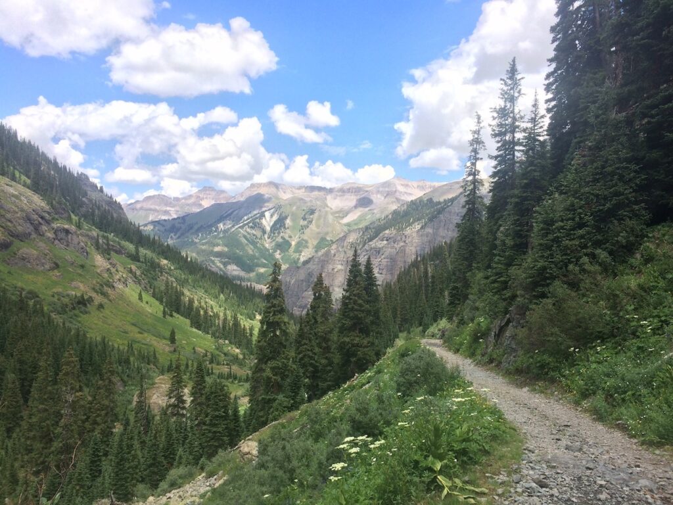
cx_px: 336
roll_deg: -1.4
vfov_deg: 48.2
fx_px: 564
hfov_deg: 61.7
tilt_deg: -0.7
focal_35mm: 29
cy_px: 252
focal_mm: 4.15
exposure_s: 1/1208
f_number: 2.2
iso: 32
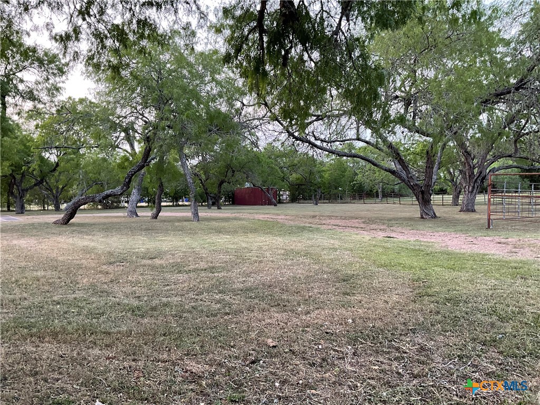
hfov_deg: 61.7
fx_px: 452
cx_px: 270
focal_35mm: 29
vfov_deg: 48.2
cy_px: 202
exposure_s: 1/60
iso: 80
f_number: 1.8
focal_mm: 3
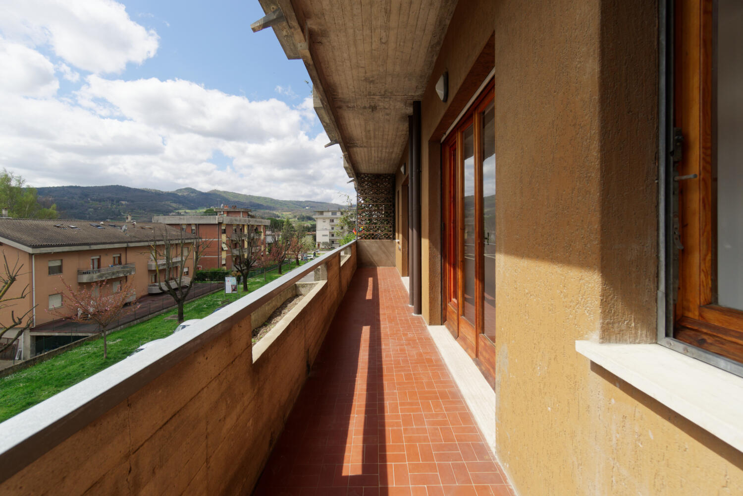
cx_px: 372
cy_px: 248
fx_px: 310
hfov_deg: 100.4
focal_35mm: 15
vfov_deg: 77.3
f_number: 6.3
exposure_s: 1/320
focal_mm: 10
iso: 100
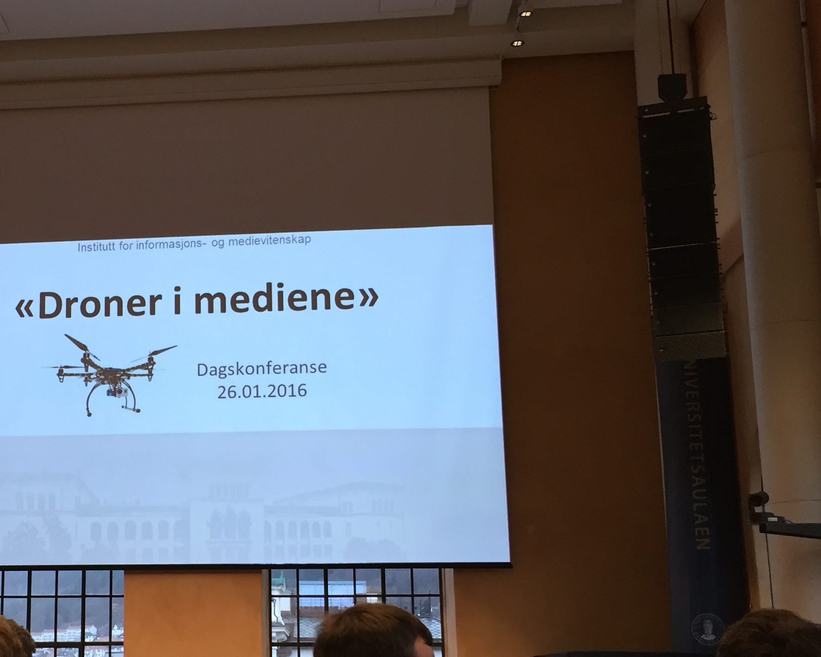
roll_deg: +0.6
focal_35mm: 56
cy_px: 420
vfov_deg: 27.0
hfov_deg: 32.6
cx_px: 162
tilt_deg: +11.2
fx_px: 1361
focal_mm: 4.15
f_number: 2.2
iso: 50
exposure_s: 1/33
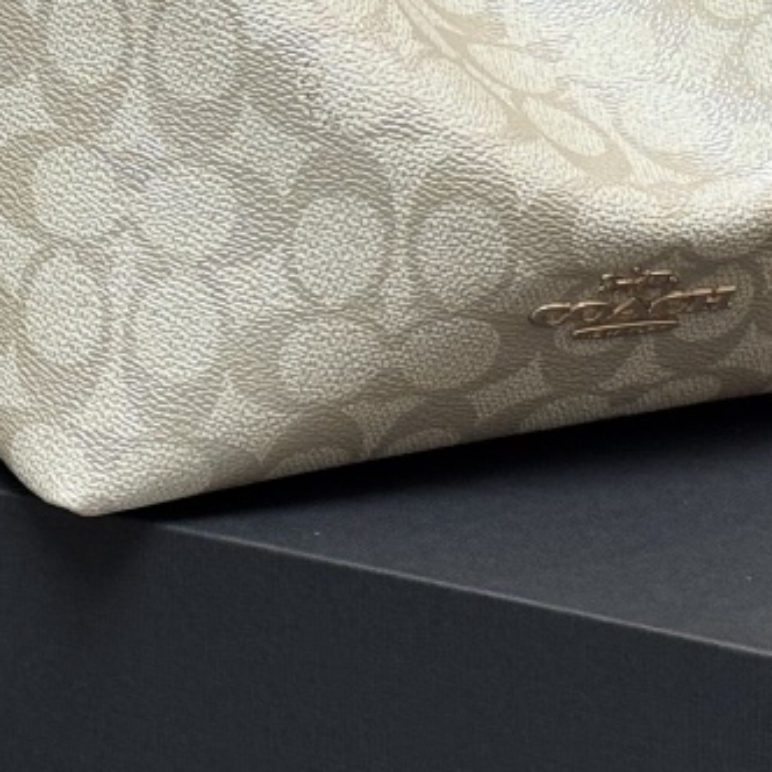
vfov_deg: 9.4
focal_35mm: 184
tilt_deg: -16.5
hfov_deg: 9.5
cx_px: 472
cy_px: -51
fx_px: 4643
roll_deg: +0.7
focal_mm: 6.76
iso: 100
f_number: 1.78
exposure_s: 1/66
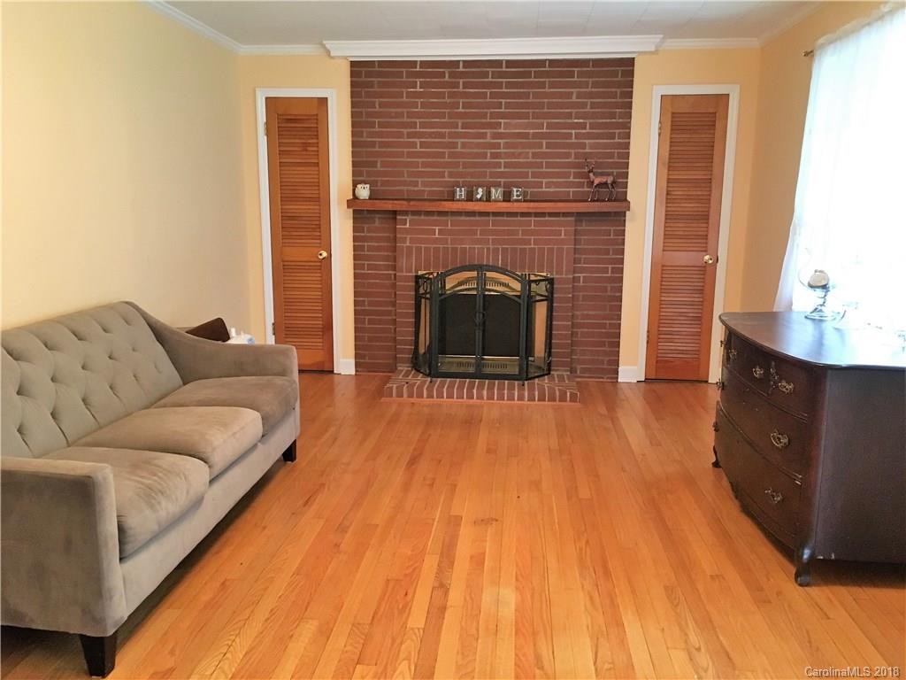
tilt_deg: -10.4
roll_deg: -0.2
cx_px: 453
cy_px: 340
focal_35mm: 29
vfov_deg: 48.2
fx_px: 759
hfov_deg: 61.7
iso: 200
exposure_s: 1/30
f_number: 2.2
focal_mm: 4.15
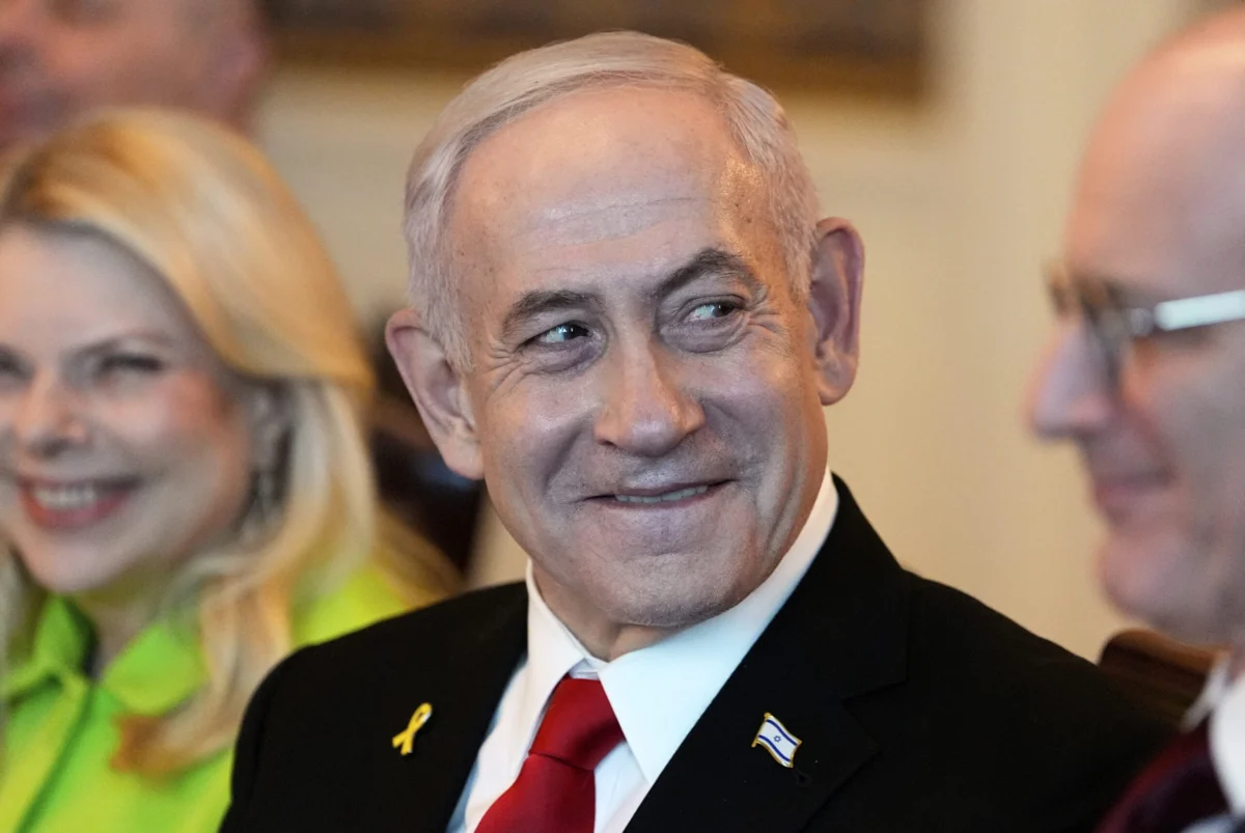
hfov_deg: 6.9
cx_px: 622
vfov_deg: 4.6
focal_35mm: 300
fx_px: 10386
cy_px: 416
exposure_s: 1/250
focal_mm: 200
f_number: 2.8
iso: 5000
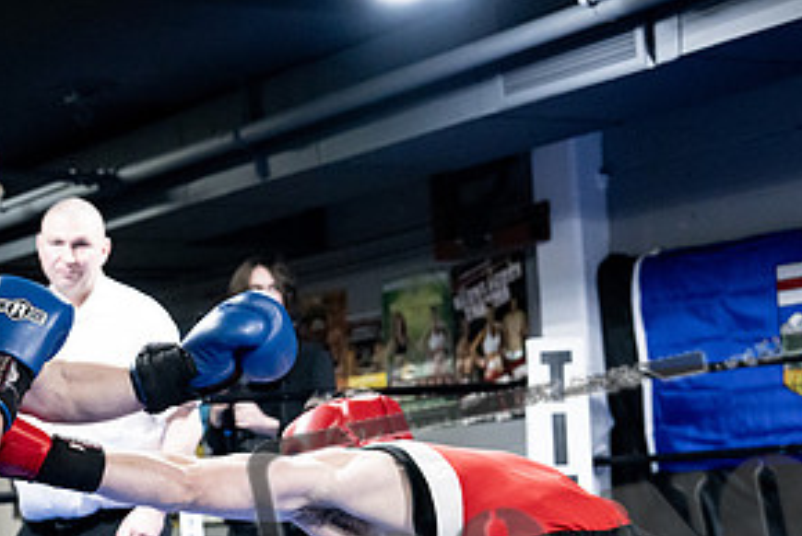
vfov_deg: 14.4
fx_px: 2096
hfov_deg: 21.6
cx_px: 254
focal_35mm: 94
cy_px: 488
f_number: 2.8
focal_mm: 47
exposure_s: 1/1000
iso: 10000
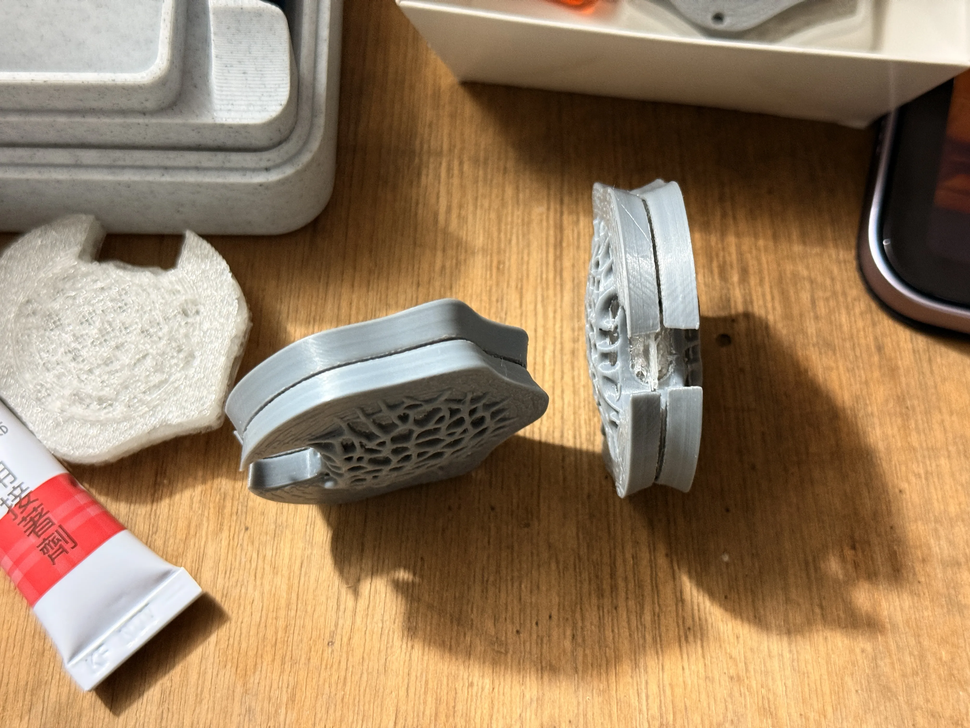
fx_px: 1345
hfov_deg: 39.7
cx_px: 485
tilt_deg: -70.4
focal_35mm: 48
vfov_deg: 30.3
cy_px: 364
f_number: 1.78
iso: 250
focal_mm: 6.76
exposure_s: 1/40
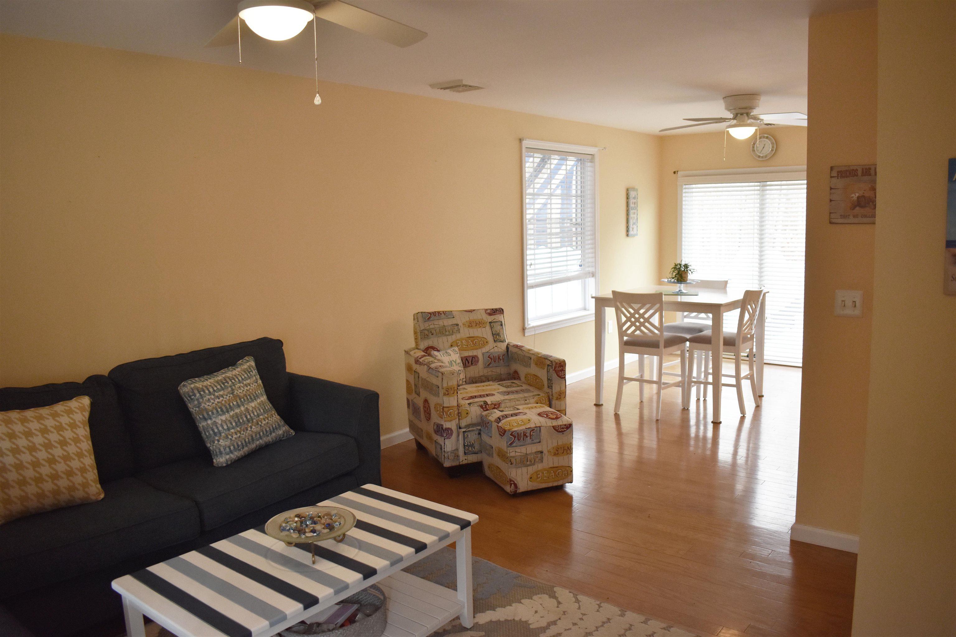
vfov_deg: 47.9
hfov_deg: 67.4
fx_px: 717
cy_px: 318
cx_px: 478
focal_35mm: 27
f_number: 3.5
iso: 800
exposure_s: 1/200
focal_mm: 18
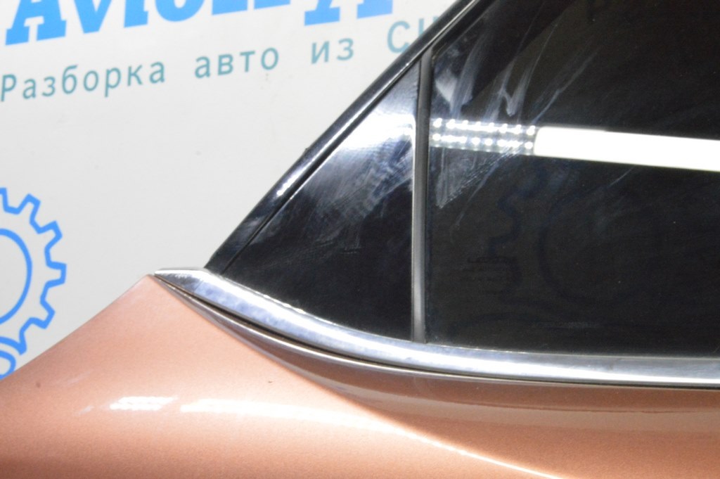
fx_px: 1199
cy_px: 240
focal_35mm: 60
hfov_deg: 33.4
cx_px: 360
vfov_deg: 22.6
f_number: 20
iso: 6400
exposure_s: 1/20
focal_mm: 40
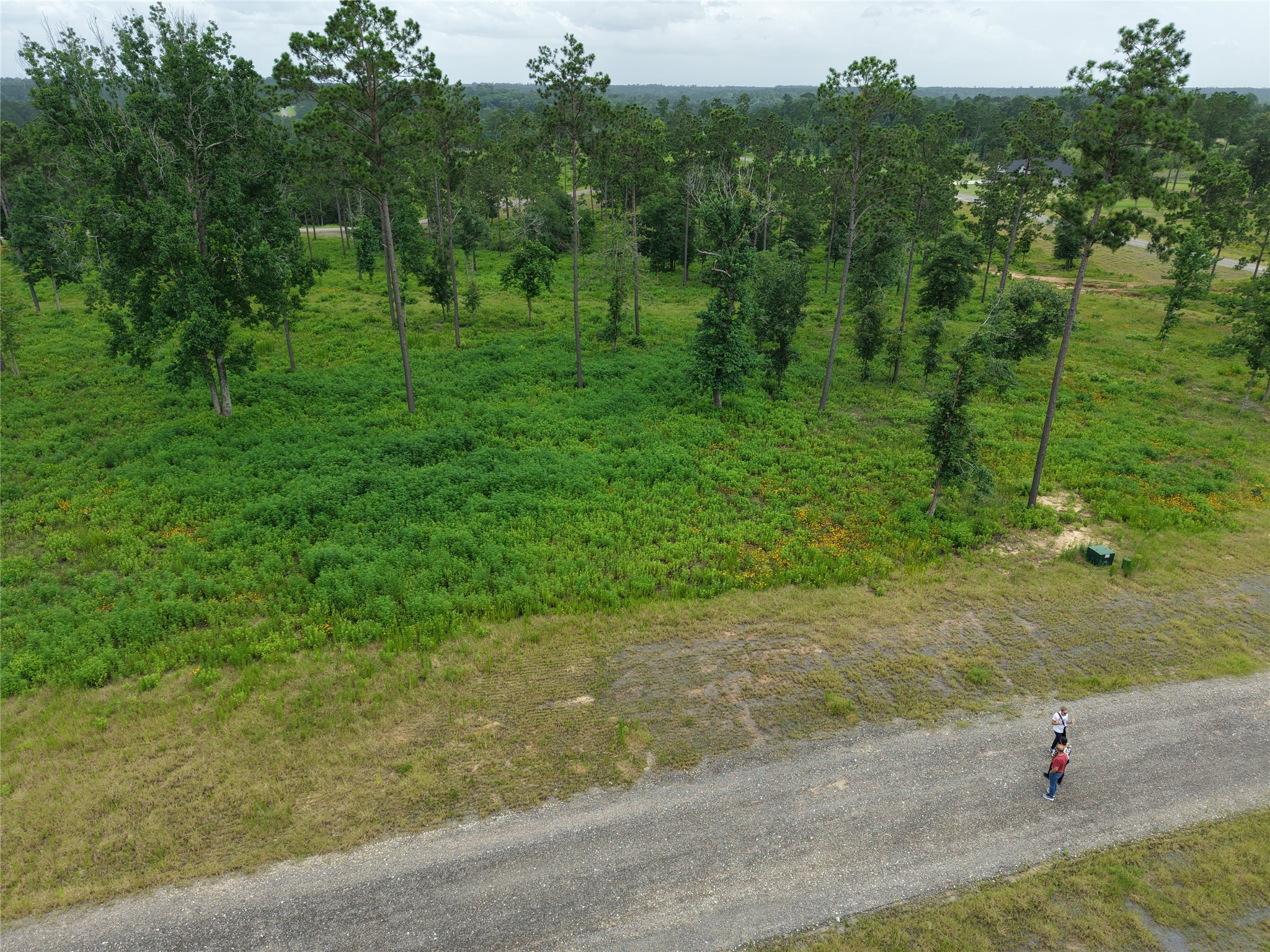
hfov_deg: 71.6
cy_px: 476
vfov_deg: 56.8
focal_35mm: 24
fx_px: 881
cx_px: 635
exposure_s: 1/2000
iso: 170
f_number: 1.8
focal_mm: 8.67
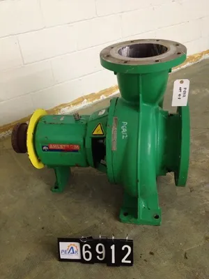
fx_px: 282
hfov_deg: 40.7
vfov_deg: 52.6
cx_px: 104
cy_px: 140
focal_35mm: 35
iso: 125
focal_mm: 4.28
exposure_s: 1/20
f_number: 2.4
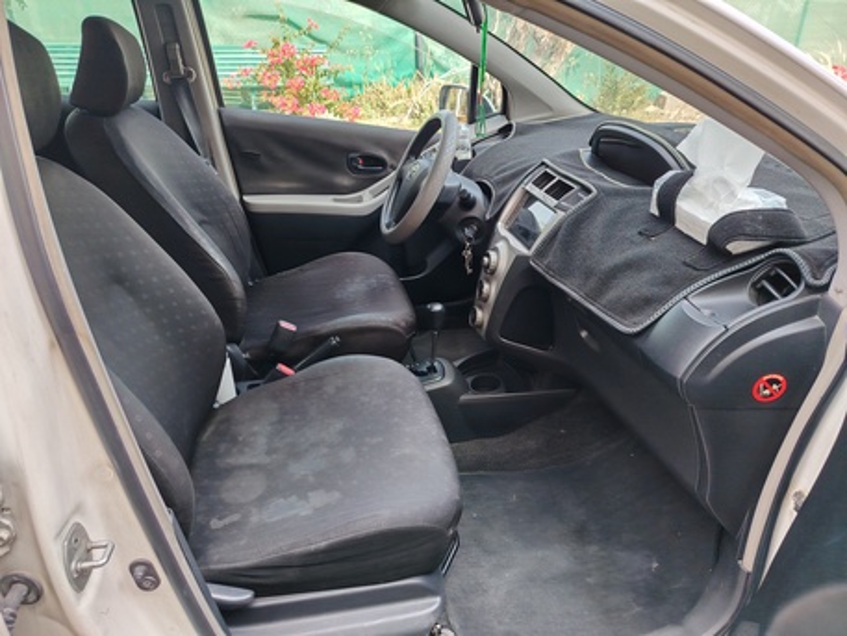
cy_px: 318
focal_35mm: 24
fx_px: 587
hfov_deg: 71.6
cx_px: 424
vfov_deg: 56.8
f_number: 1.75
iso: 100
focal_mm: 5.25
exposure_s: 1/107
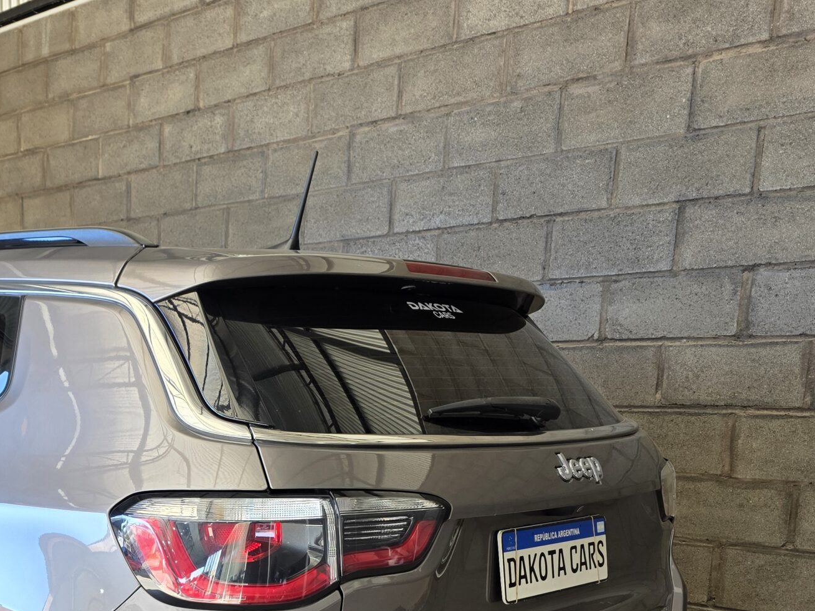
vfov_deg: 30.3
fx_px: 1059
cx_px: 88
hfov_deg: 39.2
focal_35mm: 45
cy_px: 588
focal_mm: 6.3
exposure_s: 1/180
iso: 100
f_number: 1.7
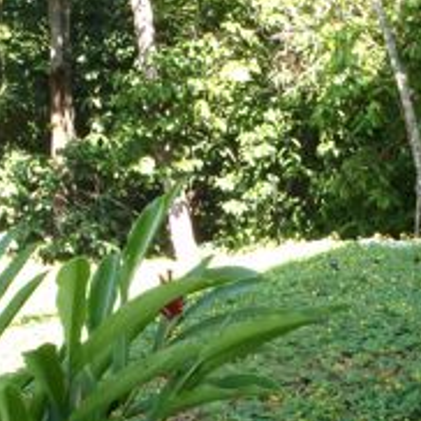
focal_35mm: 87
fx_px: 1197
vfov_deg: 19.9
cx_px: 257
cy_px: 234
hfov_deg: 19.9
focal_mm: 5
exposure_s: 1/60
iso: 64
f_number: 3.5
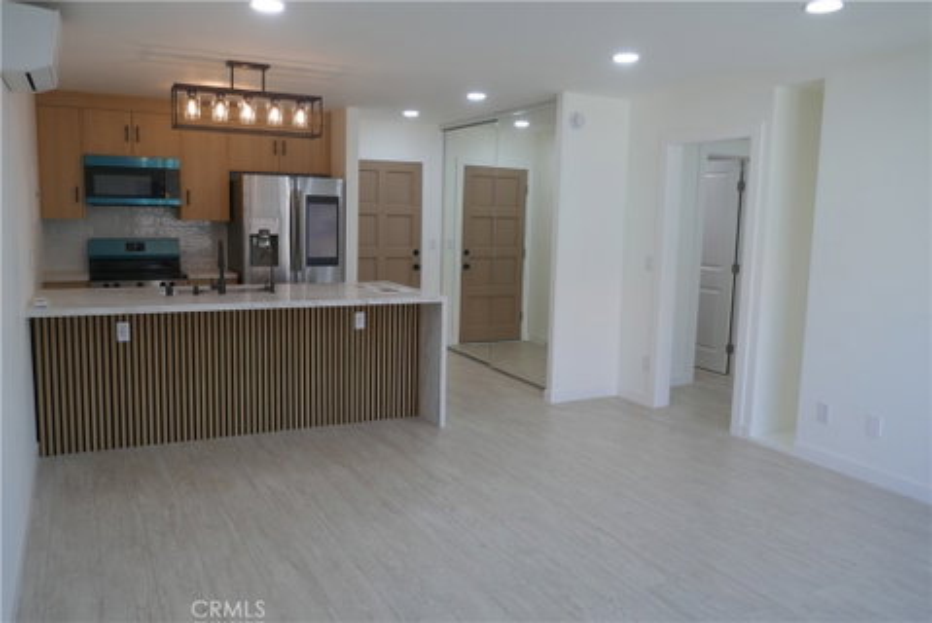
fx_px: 725
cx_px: 466
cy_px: 312
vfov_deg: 46.5
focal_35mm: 28
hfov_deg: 65.4
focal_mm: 10.2
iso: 125
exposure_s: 1/80
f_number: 3
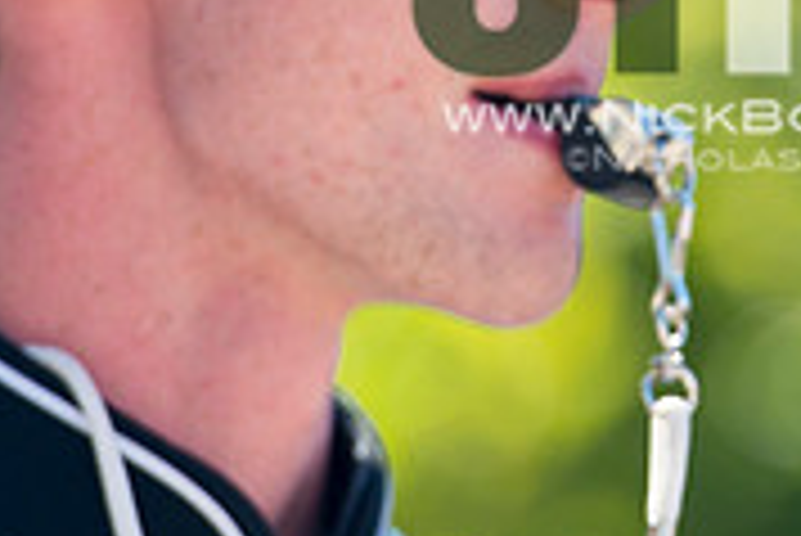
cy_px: -45
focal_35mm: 652
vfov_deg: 2.1
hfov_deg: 3.2
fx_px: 14518
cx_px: 752
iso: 200
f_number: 4.5
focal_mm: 200
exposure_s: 1/1000
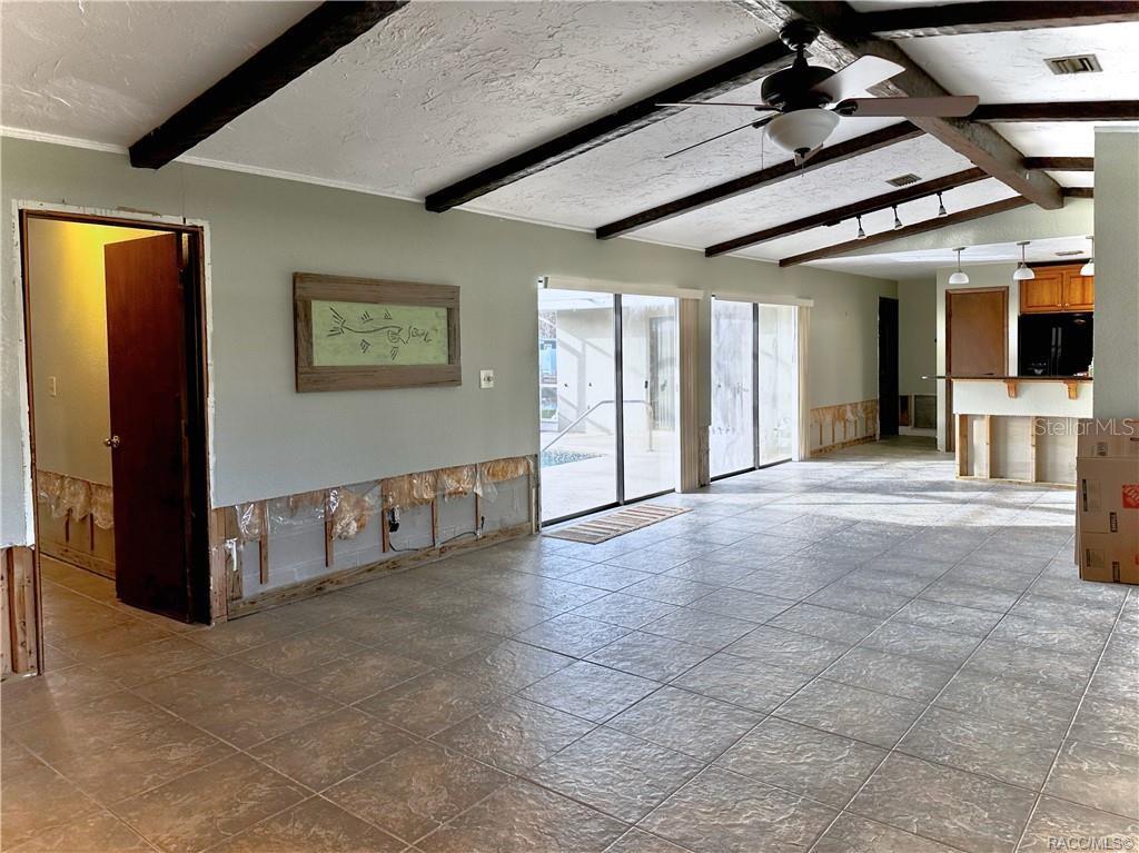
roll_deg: +1.0
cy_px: 426
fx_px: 789
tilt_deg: -4.1
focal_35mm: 24
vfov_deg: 56.8
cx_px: 570
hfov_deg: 71.6
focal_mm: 6.86
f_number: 1.78
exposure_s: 1/120
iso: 64
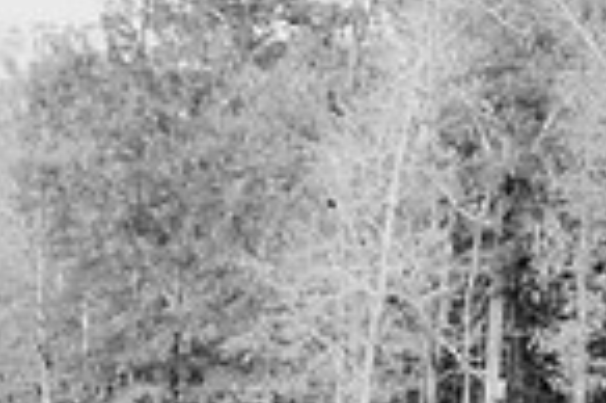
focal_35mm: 199
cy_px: 546
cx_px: -328
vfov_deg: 6.8
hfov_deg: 10.0
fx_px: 3346
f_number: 2.8
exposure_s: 1/1000
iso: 500
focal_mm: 50
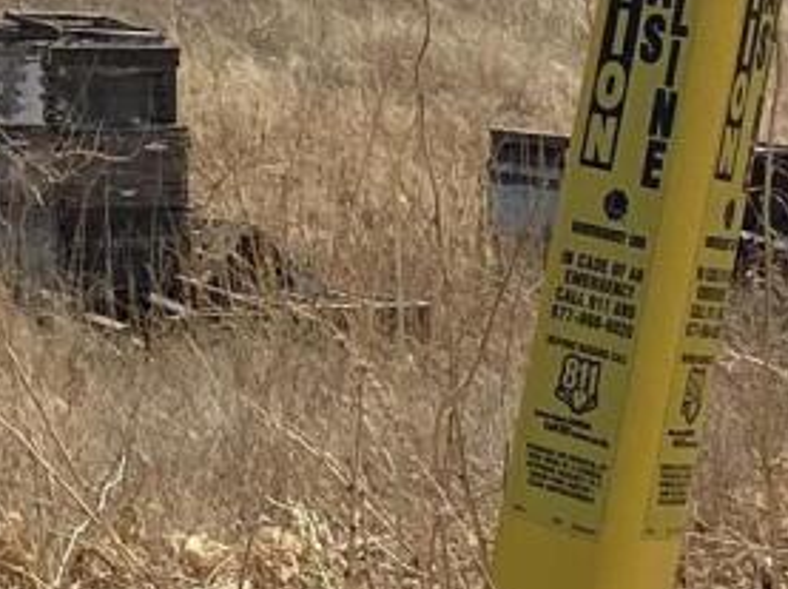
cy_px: -299
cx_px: -390
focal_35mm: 188
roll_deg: -0.3
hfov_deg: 10.2
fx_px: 4274
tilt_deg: -1.8
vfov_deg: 7.7
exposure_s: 1/4808
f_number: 1.8
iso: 32
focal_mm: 4.25
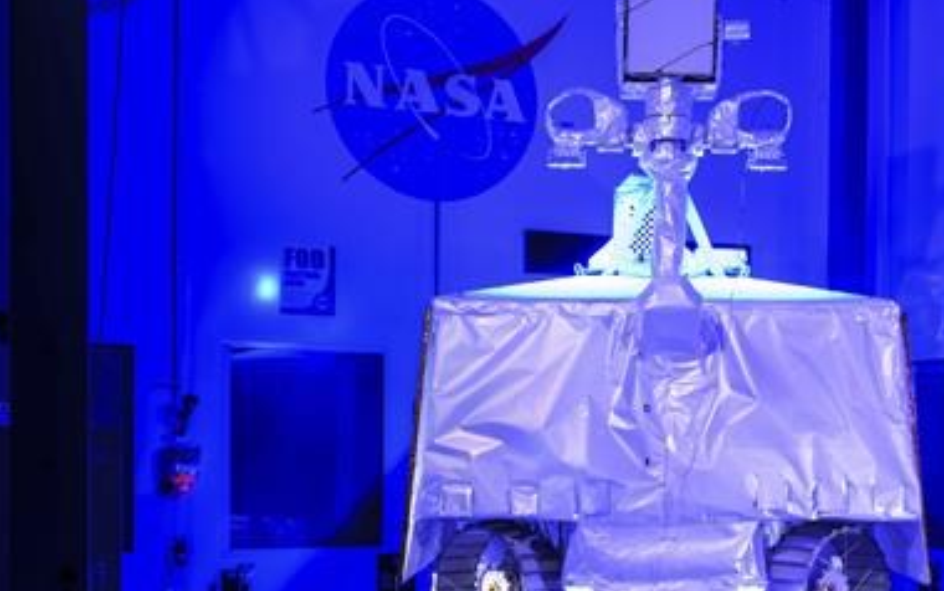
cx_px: 666
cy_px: 456
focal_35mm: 55
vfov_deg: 23.4
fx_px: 1413
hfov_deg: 36.4
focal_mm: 31.5
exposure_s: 1/13
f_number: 8
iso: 100
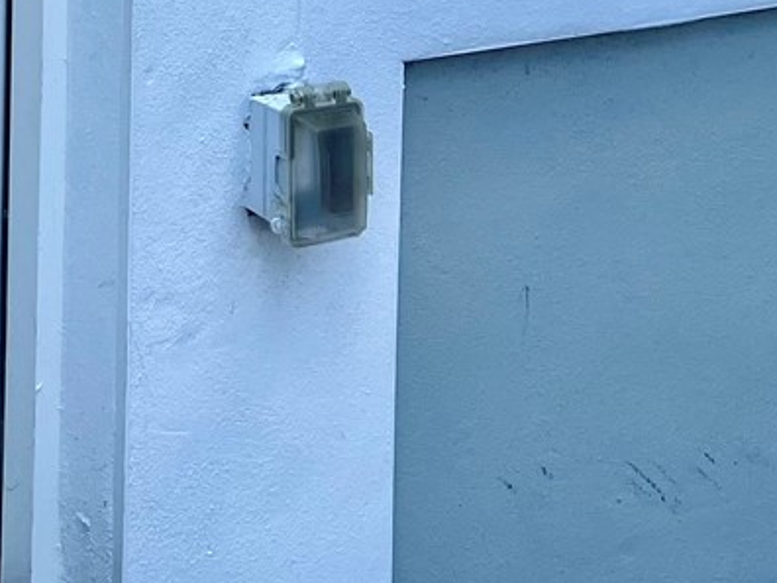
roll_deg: -2.7
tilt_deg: -1.0
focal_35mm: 105
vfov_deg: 12.5
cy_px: -546
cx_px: -184
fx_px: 2357
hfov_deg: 17.7
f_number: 1.5
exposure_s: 1/1361
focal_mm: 5.7
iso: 50
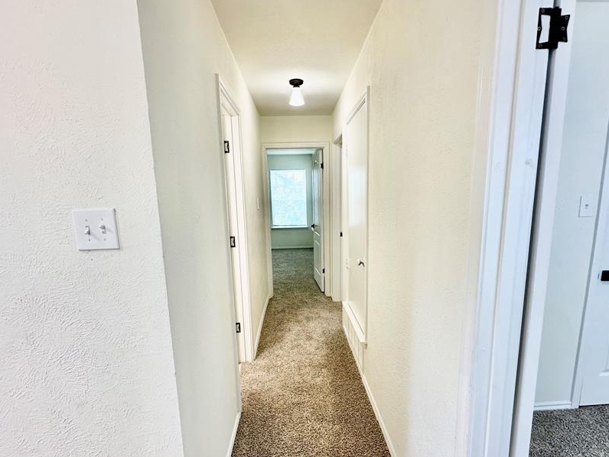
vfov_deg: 71.5
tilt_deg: -9.5
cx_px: 311
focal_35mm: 18
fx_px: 317
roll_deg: +1.1
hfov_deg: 87.7
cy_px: 247
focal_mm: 2.22
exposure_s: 1/120
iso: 160
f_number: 2.2
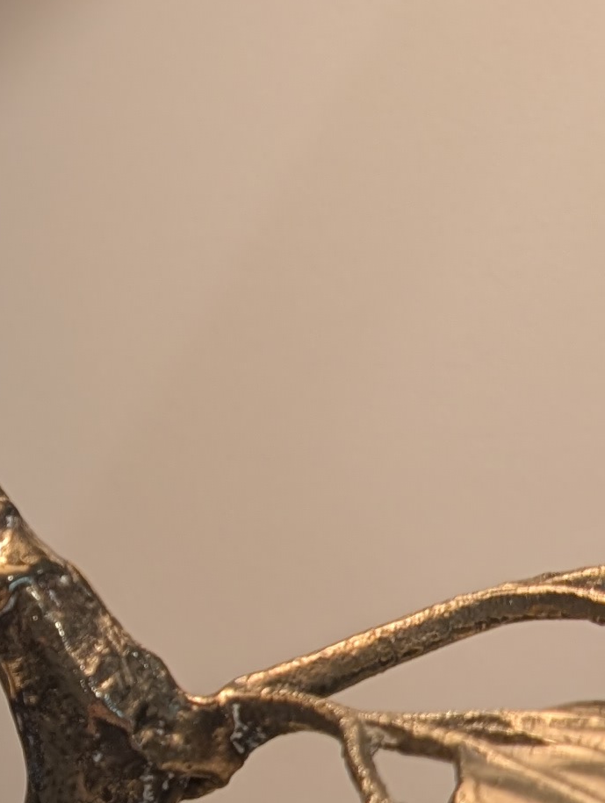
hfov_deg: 13.1
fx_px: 2487
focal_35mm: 107
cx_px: -287
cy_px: 489
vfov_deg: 18.3
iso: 32
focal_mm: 6.9
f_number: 1.68
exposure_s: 1/40
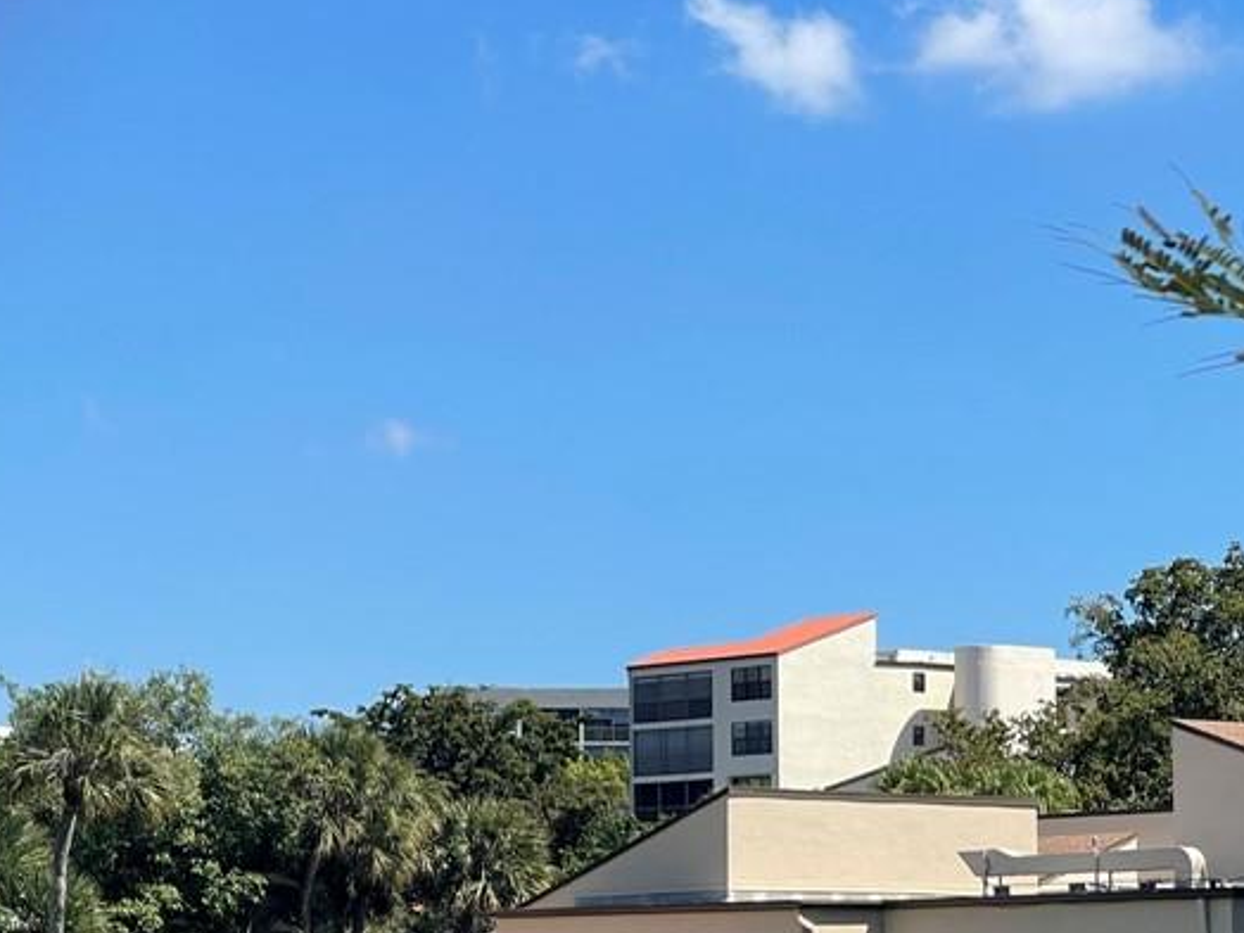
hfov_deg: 15.8
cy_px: 836
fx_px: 4492
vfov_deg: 11.8
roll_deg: +0.4
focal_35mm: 125
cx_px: 537
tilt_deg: +2.9
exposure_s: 1/1309
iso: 20
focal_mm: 7.5
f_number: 2.2
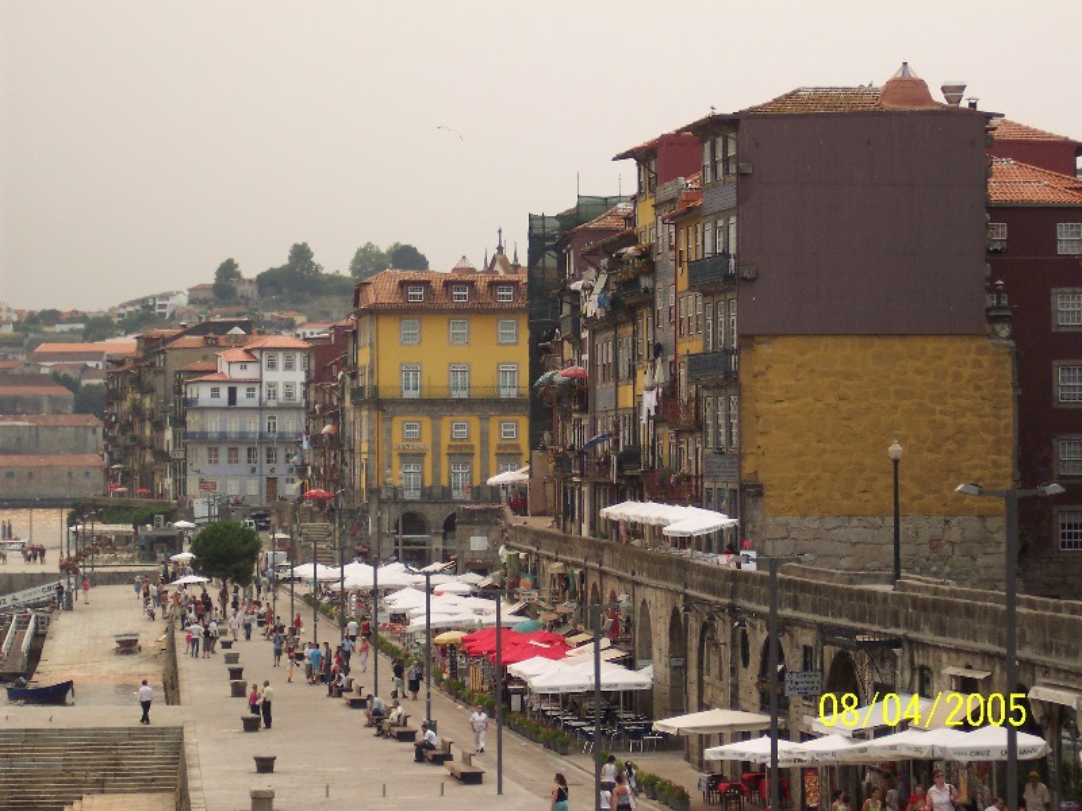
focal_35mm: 114
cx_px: 541
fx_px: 3563
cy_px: 406
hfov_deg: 17.3
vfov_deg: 13.0
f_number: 4.8
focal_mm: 24
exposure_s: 1/250
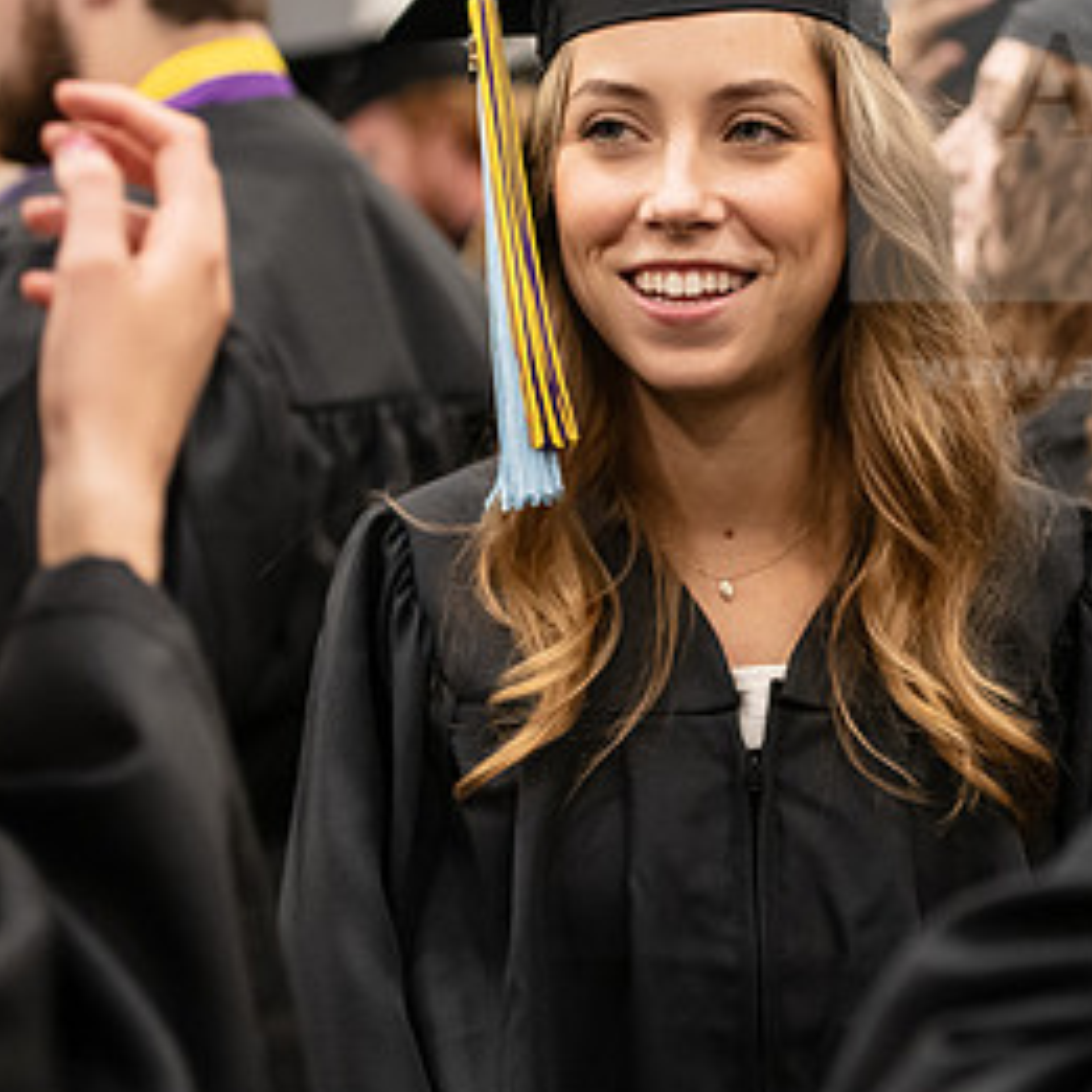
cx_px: 724
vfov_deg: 13.2
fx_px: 4711
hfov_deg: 13.2
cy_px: 458
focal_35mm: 132
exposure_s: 1/160
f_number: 3.2
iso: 2500
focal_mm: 70
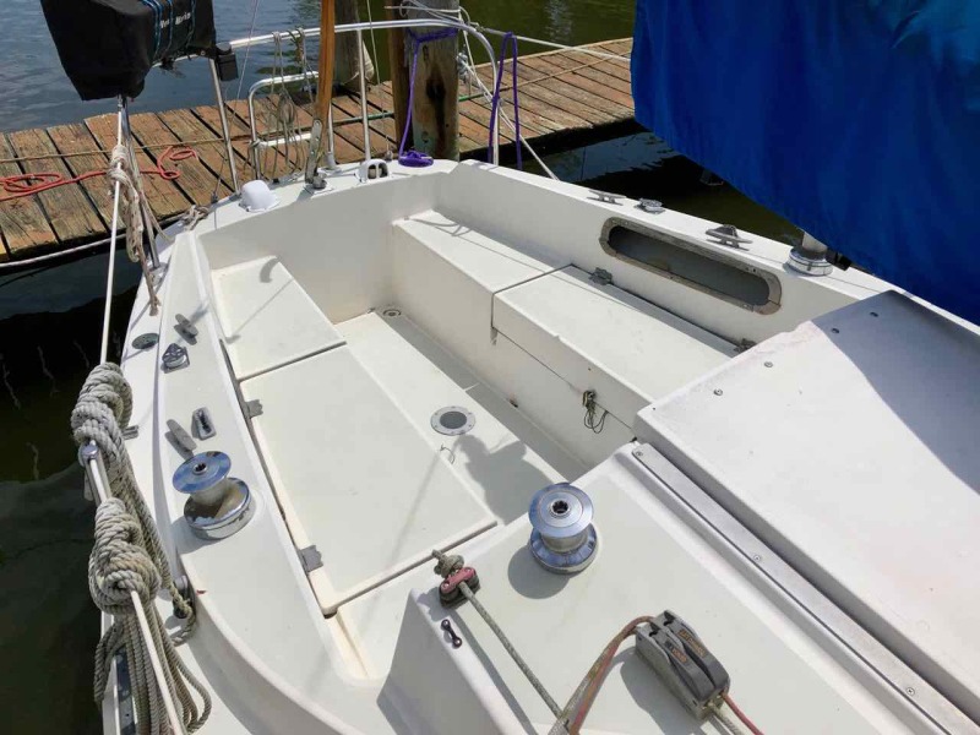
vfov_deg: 49.7
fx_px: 793
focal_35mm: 28
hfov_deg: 63.4
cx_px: 490
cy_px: 368
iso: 25
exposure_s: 1/6024
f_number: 1.8
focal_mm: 3.99
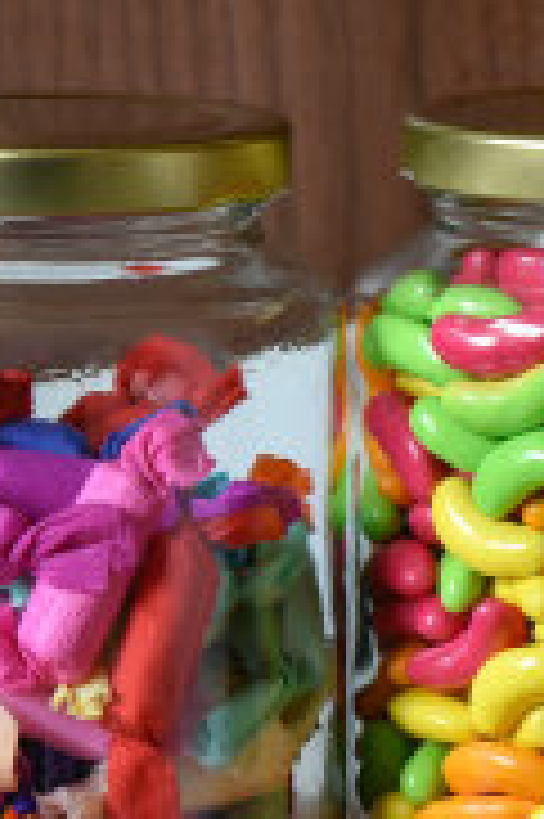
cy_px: 234
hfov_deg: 3.9
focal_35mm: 353
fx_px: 8016
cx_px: 63
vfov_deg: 5.8
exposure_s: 1.6
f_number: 18
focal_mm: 105
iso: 100
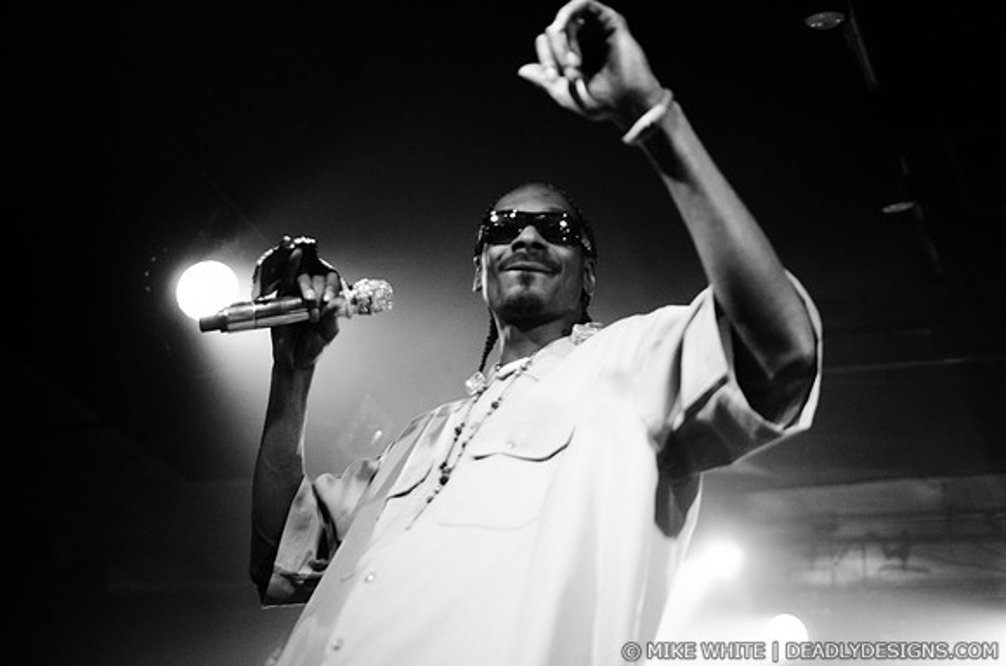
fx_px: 1255
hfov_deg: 43.7
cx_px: 503
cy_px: 333
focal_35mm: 45
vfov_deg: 29.7
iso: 1000
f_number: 1.8
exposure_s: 1/60
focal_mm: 30
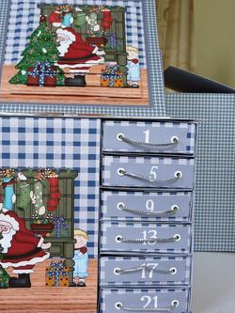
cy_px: 164
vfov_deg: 35.5
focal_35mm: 54
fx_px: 488
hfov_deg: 27.0
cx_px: 93
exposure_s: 1/40
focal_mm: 6.5
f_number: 3.6
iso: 80
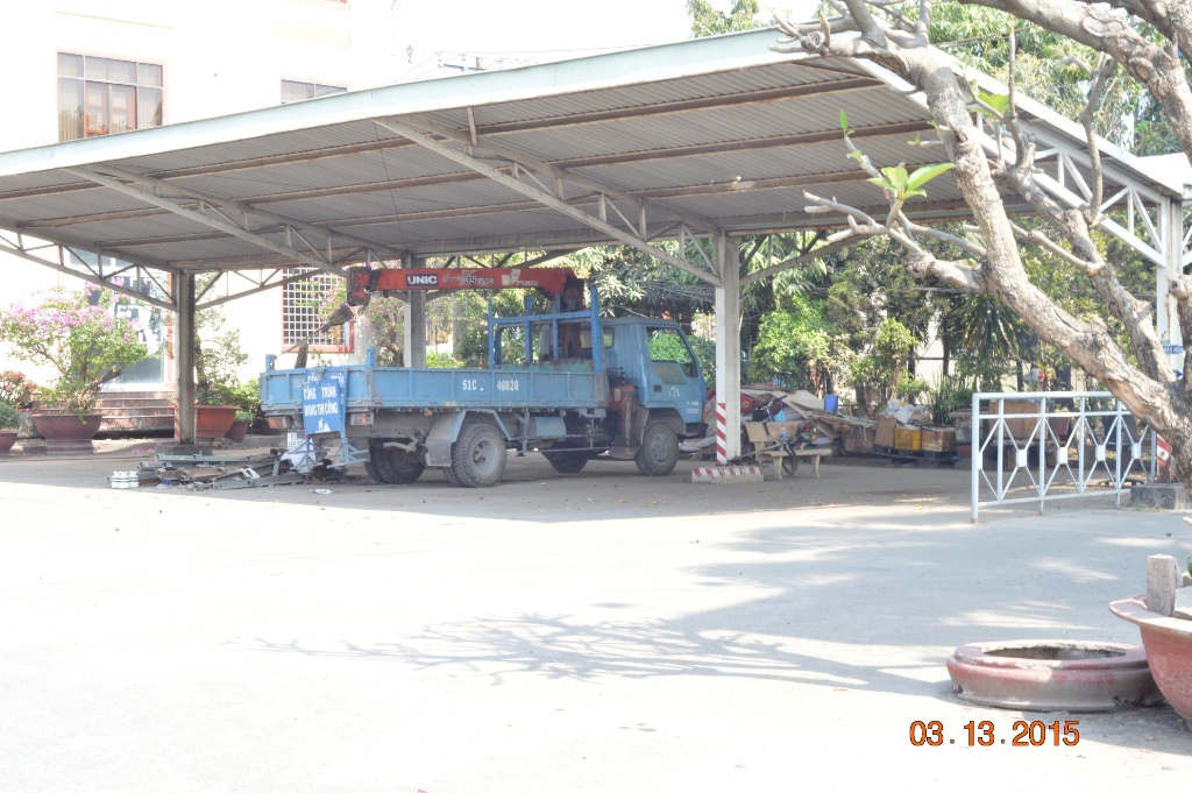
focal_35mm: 54
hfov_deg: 36.9
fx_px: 1787
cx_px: 596
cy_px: 396
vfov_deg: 25.0
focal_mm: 36
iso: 400
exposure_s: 1/30
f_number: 16
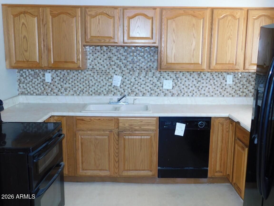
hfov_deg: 51.4
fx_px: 285
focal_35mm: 36
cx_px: 137
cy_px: 103
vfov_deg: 39.7
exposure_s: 1/30
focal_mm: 6.3
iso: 200
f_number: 3.5
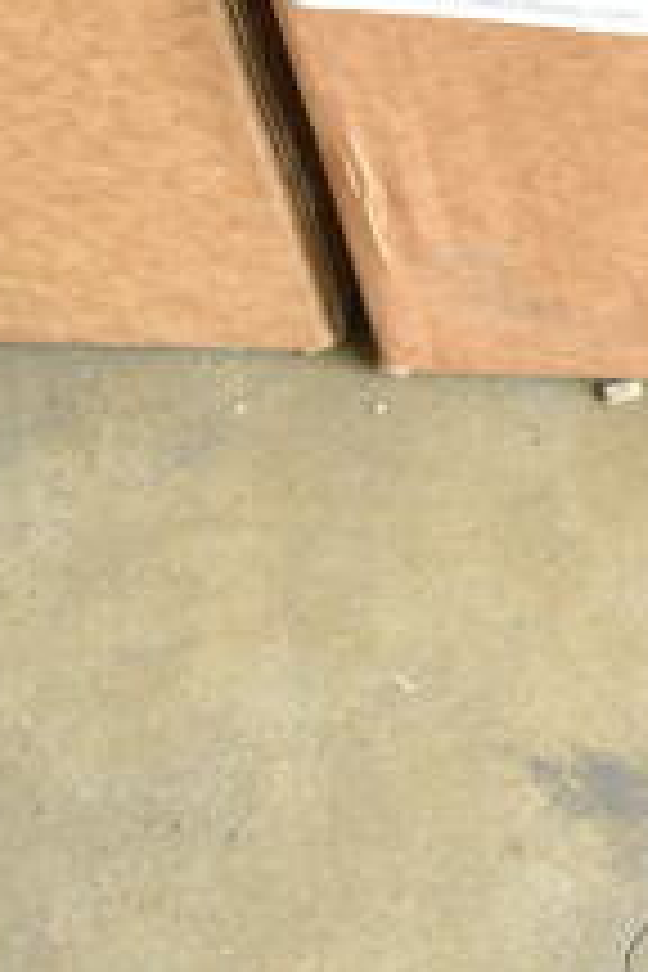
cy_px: -410
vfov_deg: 16.6
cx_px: 1300
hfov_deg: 10.9
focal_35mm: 114
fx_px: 3078
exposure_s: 1/80
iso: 1600
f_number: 4.5
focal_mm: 18
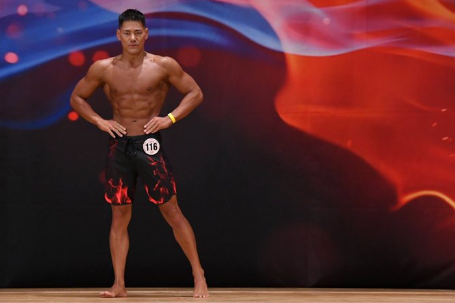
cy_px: 158
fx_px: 3979
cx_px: 198
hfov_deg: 6.5
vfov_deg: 4.4
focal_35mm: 315
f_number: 5.6
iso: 3200
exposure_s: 1/400
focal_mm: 180
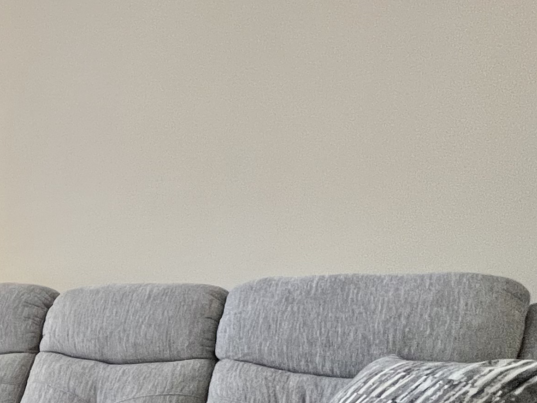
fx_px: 698
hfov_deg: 29.9
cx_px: -217
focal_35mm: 45
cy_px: 408
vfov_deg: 29.9
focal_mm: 1.57
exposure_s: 1/60
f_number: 1.8
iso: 250
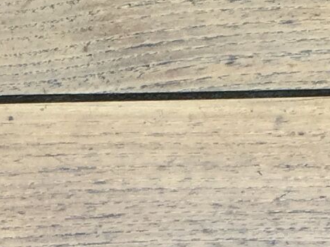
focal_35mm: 202
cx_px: -13
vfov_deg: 7.2
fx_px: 1924
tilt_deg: -59.3
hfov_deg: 9.7
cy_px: 441
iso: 32
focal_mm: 4.15
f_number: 2.2
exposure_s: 1/189
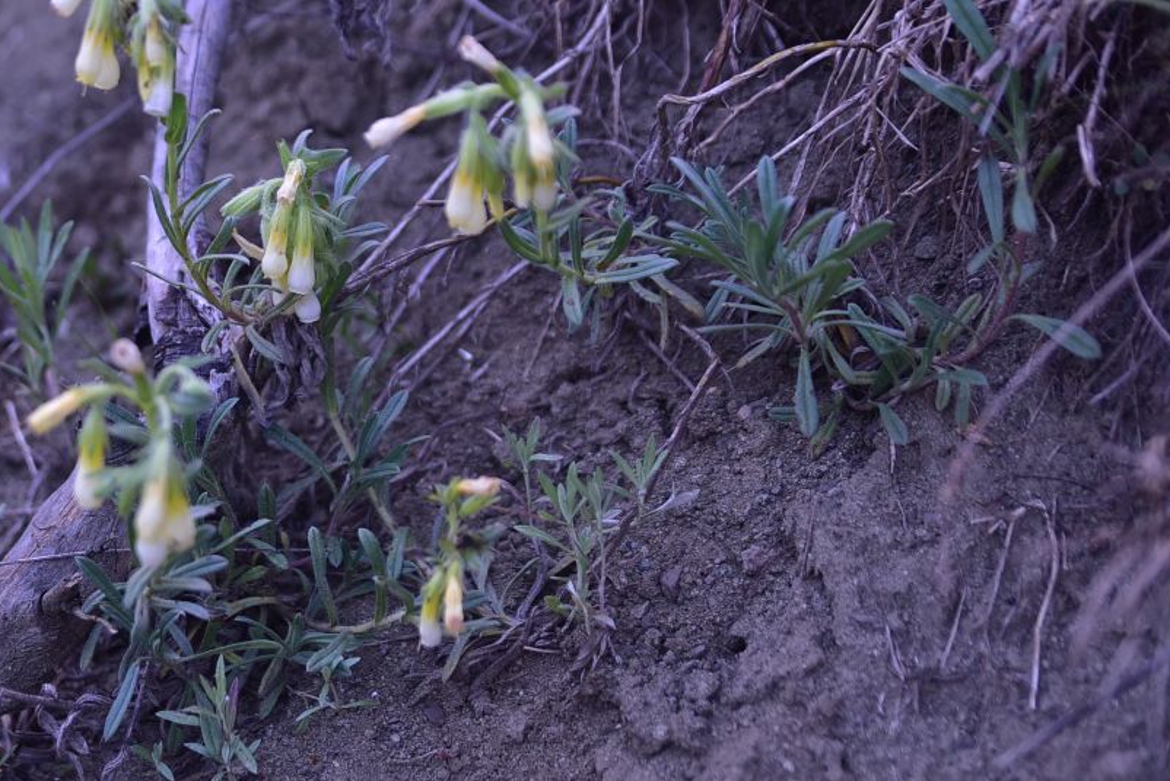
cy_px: 259
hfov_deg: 24.7
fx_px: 2633
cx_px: 261
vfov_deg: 16.8
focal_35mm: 81
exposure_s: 1/125
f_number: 3.5
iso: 400
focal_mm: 50
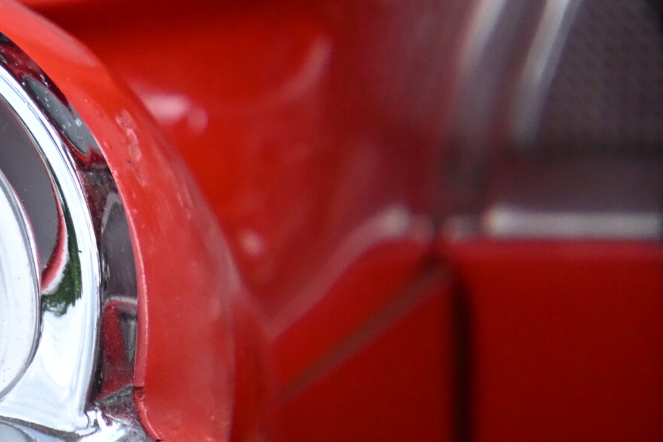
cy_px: 120
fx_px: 24249
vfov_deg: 1.0
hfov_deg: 1.6
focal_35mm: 1317
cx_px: -160
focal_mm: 300
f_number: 6.3
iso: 3200
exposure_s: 1/250
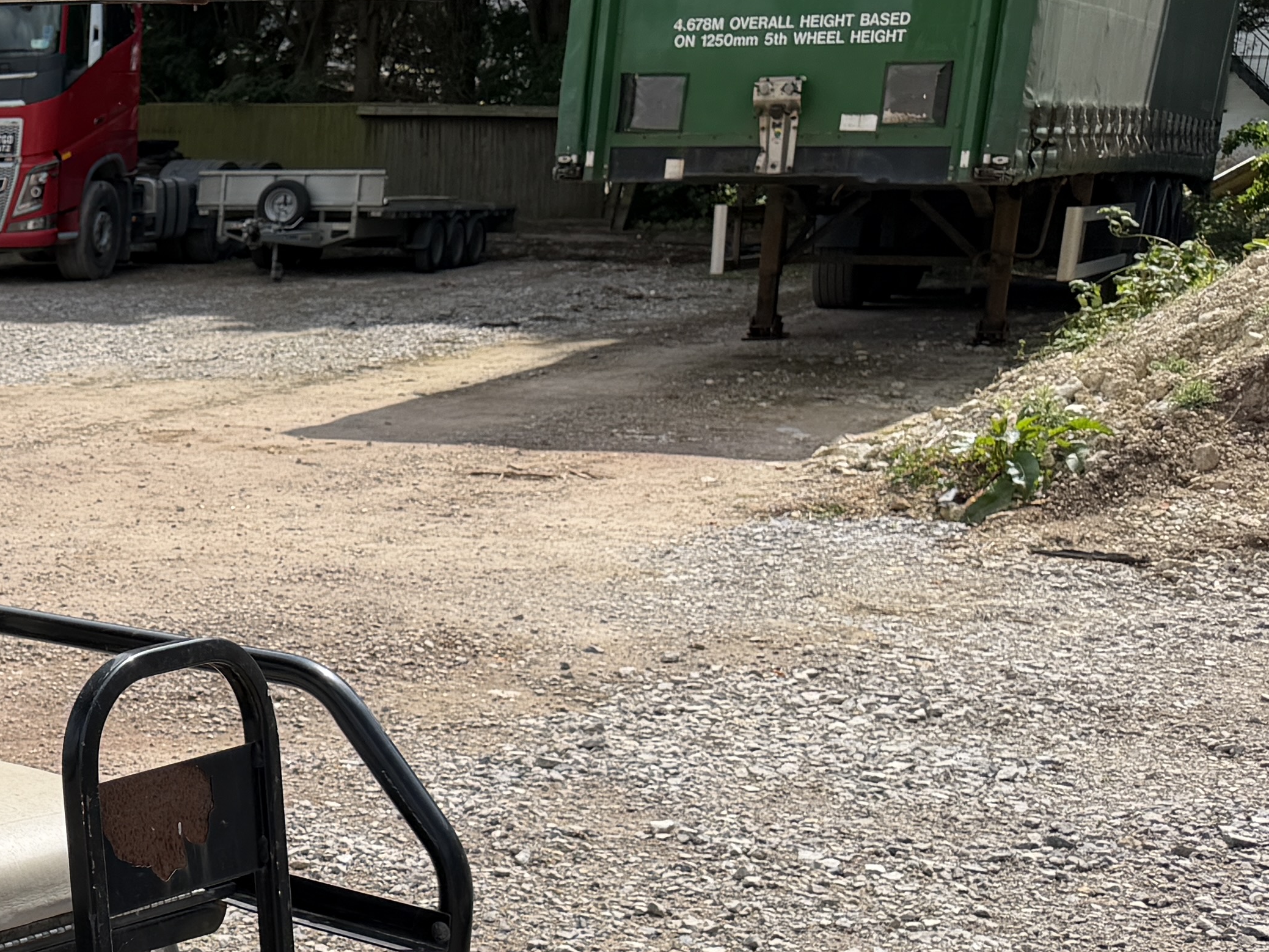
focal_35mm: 66
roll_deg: +0.5
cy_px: 799
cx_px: -442
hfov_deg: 24.9
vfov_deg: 21.9
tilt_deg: -16.0
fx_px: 2420
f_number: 1.78
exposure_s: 1/3953
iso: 80
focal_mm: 6.76
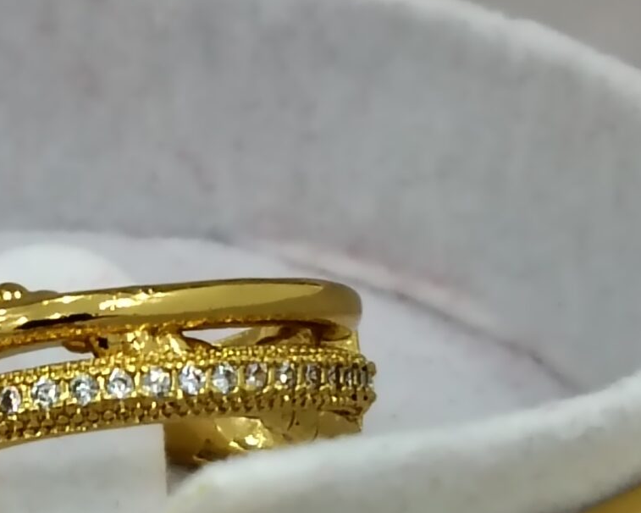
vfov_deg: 9.4
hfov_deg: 11.6
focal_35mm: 165
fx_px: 3131
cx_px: 64
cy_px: 236
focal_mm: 4.15
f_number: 1.8
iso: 423
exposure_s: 1/25
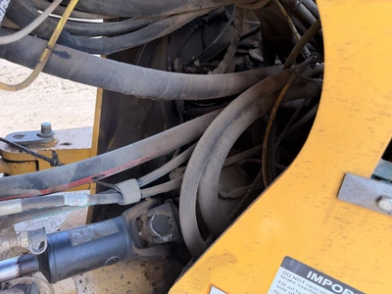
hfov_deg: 71.6
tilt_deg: -28.8
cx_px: 196
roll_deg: -11.7
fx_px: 272
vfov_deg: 56.8
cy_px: 147
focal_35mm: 24
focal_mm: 6.76
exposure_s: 1/296
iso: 80
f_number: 1.78
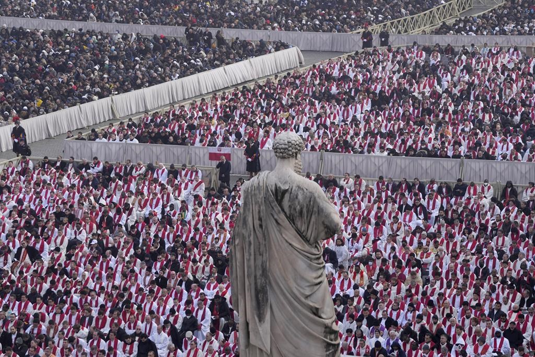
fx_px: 2482
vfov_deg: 8.2
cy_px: 178
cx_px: 268
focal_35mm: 167
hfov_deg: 12.3
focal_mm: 167
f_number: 5.6
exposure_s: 1/800
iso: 500
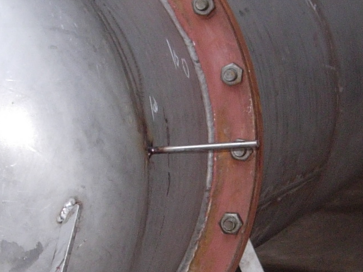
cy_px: 178
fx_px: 2128
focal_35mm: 203
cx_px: 158
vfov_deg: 7.3
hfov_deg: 9.7
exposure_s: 1/161
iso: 79
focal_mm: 10.6
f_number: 3.2
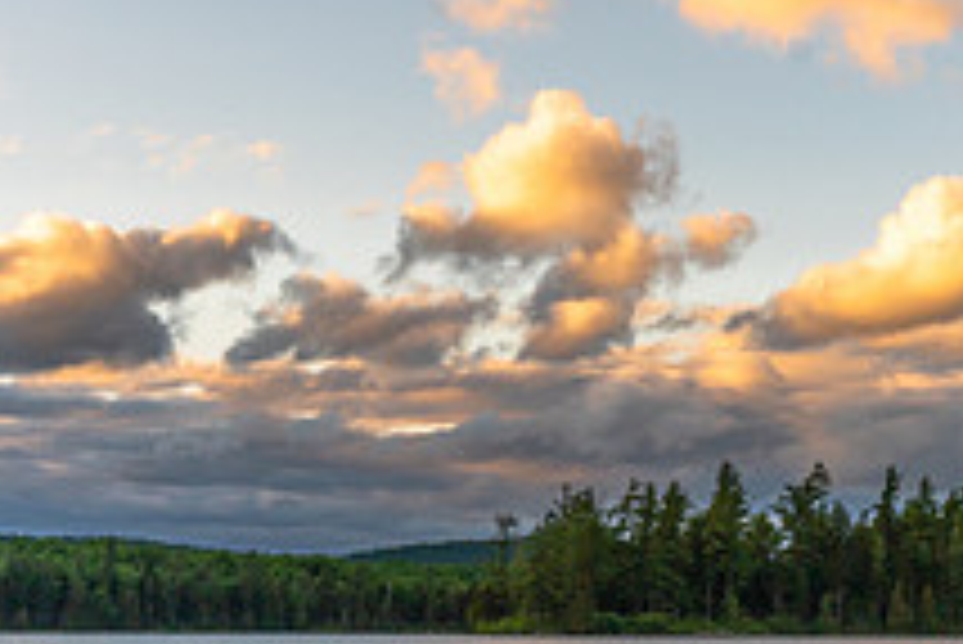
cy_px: 704
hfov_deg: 20.0
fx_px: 2703
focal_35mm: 101
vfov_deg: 13.3
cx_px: 222
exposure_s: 1/60
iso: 100
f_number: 14
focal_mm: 24
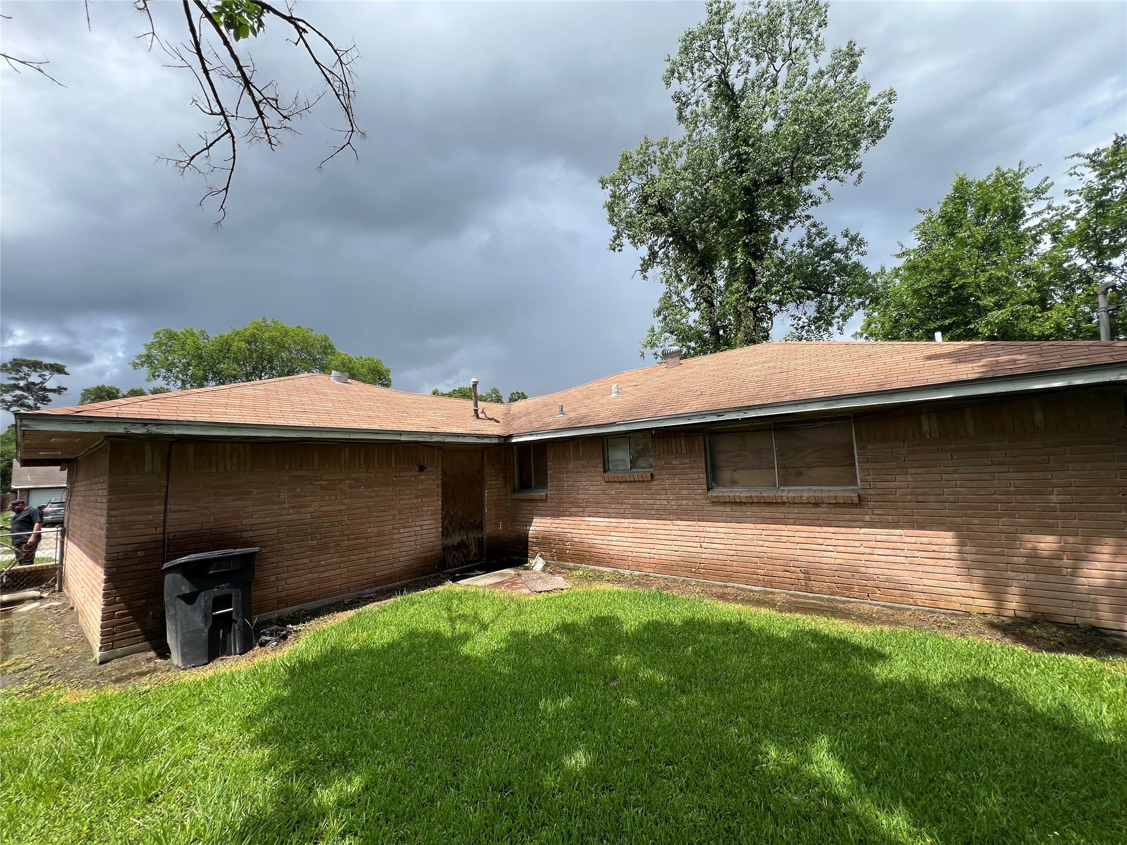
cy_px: 422
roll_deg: +2.4
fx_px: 423
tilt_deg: +6.7
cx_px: 564
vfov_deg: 89.9
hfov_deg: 106.2
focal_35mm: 13
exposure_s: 1/1393
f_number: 1.8
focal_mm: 1.57
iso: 32
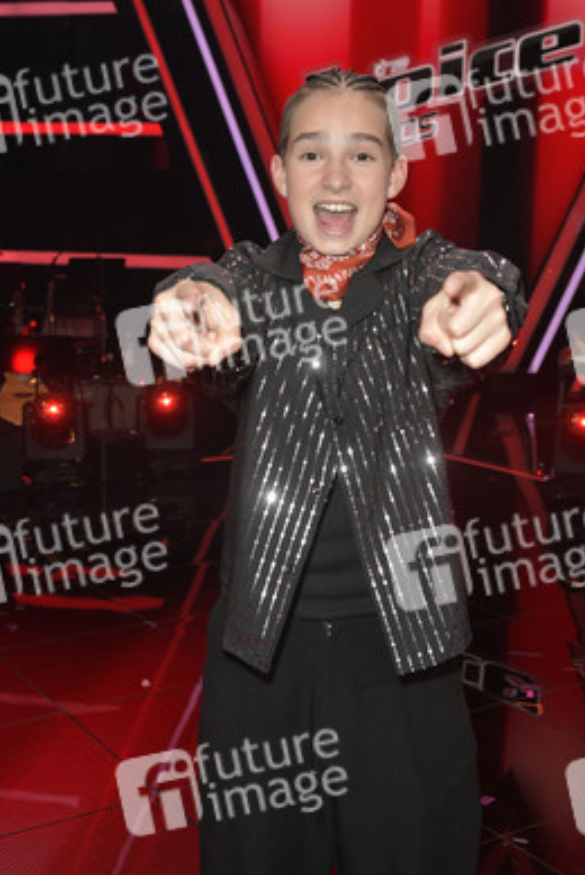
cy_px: 445
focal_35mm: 39
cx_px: 297
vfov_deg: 49.5
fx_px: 949
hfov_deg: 34.3
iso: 2500
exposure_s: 1/200
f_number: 7.1
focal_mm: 38
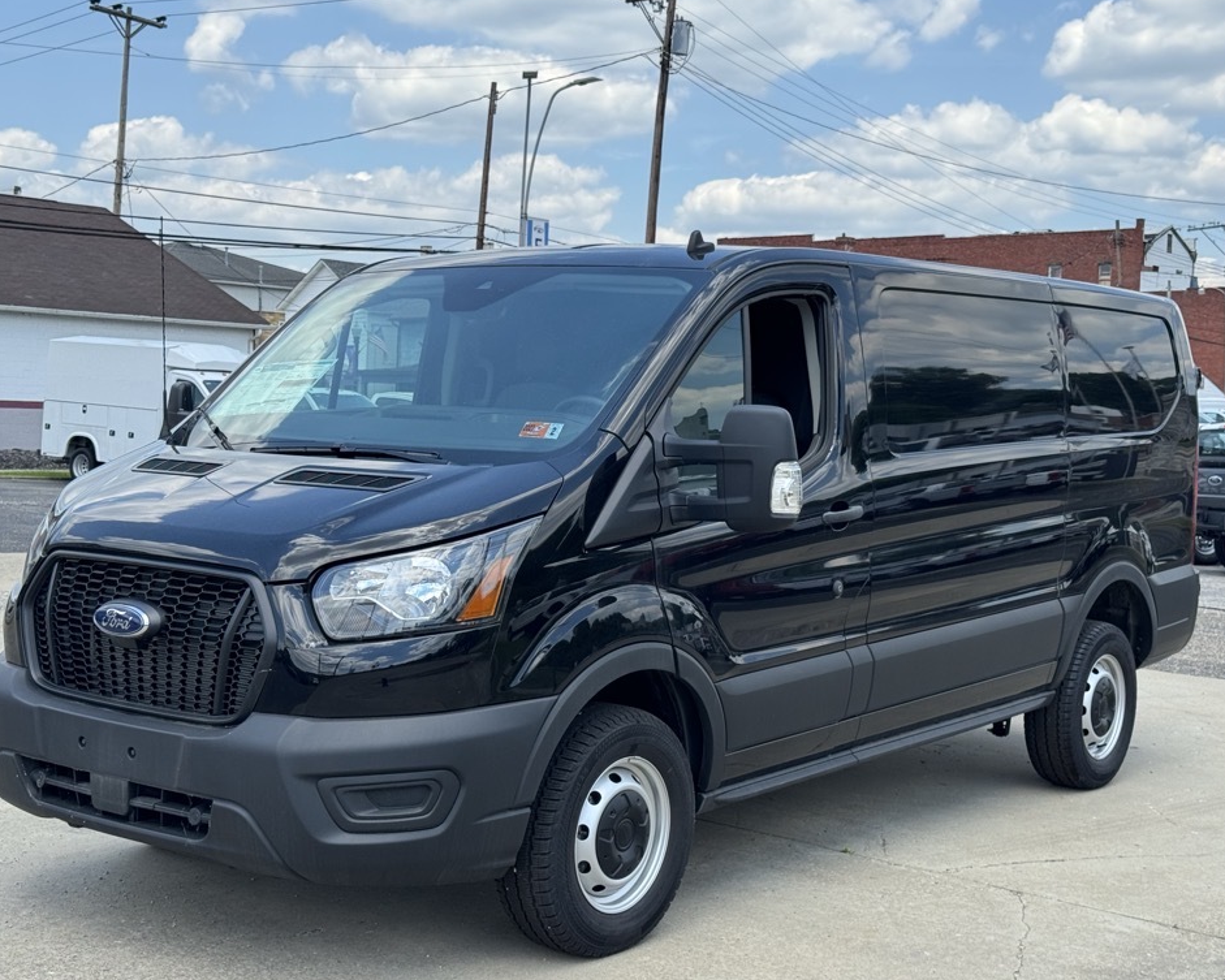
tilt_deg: -0.7
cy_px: 485
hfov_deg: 36.7
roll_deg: -1.3
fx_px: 1849
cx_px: 620
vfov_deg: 29.7
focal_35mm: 51
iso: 64
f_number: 1.78
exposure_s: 1/2252
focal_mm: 6.76
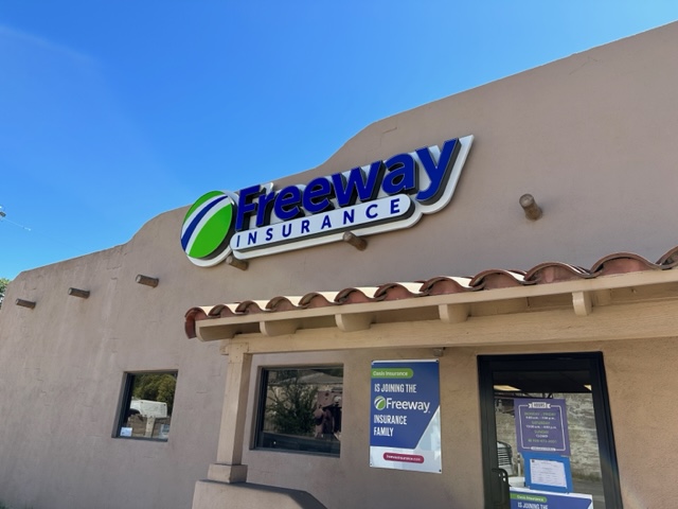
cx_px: 339
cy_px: 254
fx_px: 470
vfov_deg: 56.8
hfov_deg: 71.6
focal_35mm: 24
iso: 80
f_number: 1.78
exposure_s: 1/2252
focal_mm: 6.86
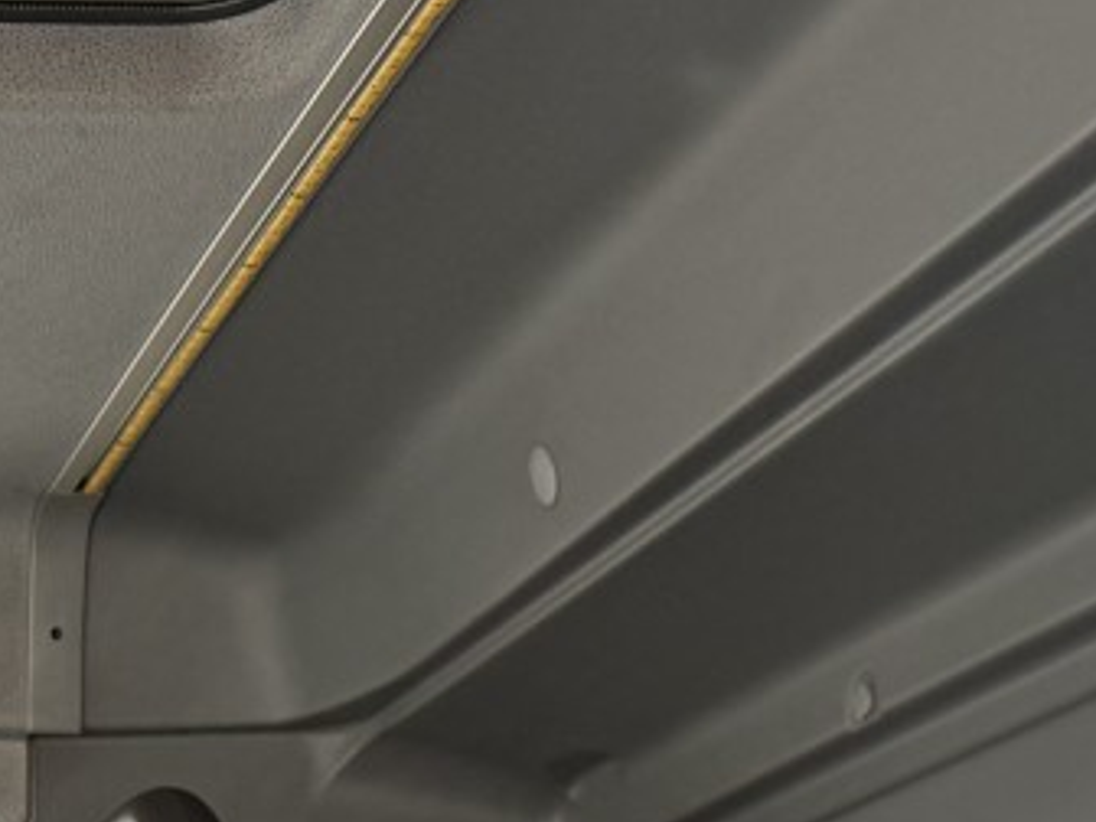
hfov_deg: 18.7
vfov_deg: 12.4
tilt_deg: -1.1
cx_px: 85
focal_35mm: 103
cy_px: 1732
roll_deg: -0.8
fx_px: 3261
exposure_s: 1/532
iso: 100
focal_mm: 6.76
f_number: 1.78
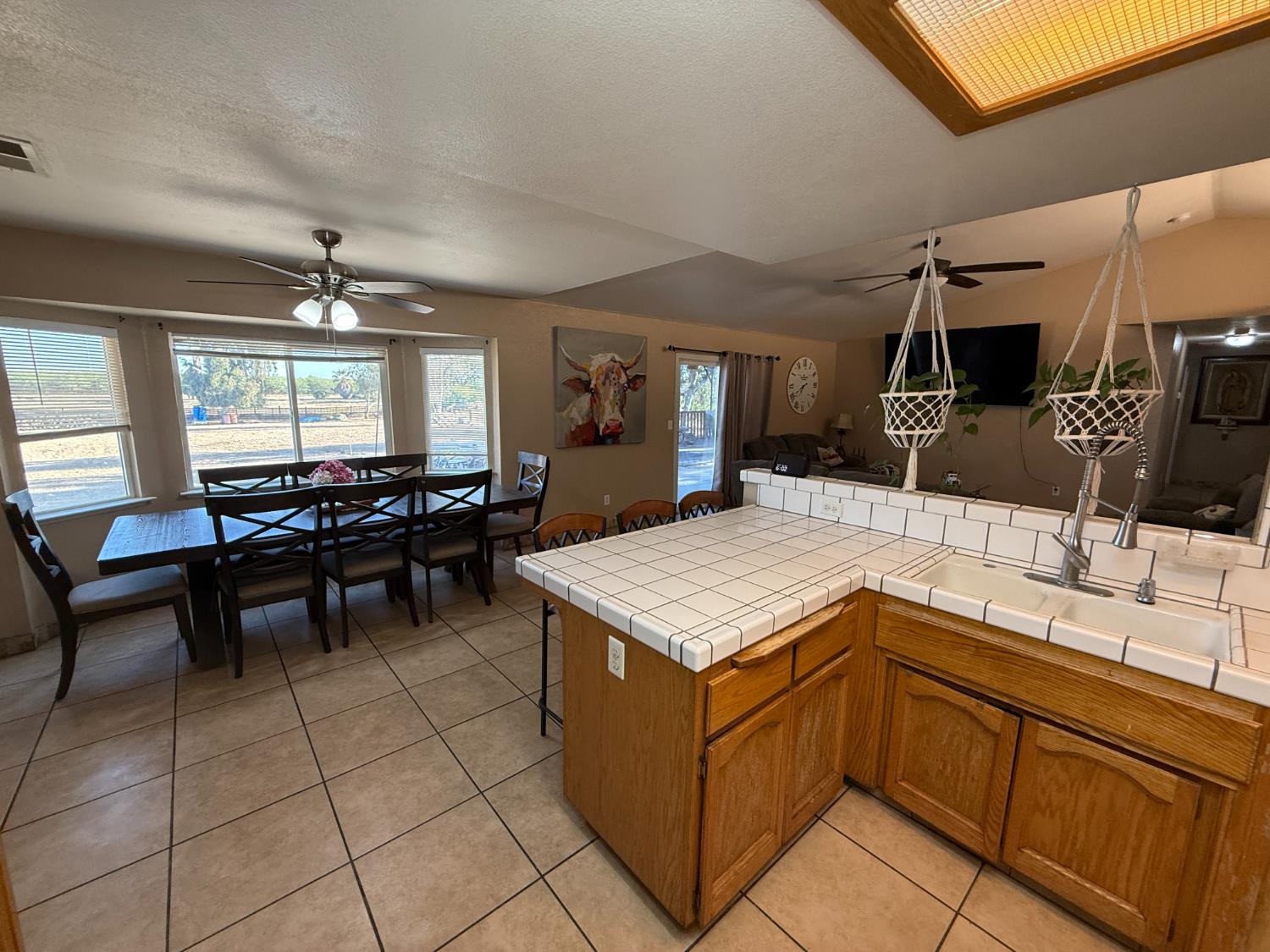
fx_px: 514
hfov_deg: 102.1
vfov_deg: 85.7
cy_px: 476
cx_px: 635
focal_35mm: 14
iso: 200
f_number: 2.2
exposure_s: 1/120
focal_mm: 2.22
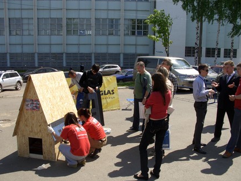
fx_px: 237
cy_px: 92
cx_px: 120
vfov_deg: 41.8
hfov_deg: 53.9
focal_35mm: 34
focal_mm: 7.1
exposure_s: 1/640
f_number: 4.5
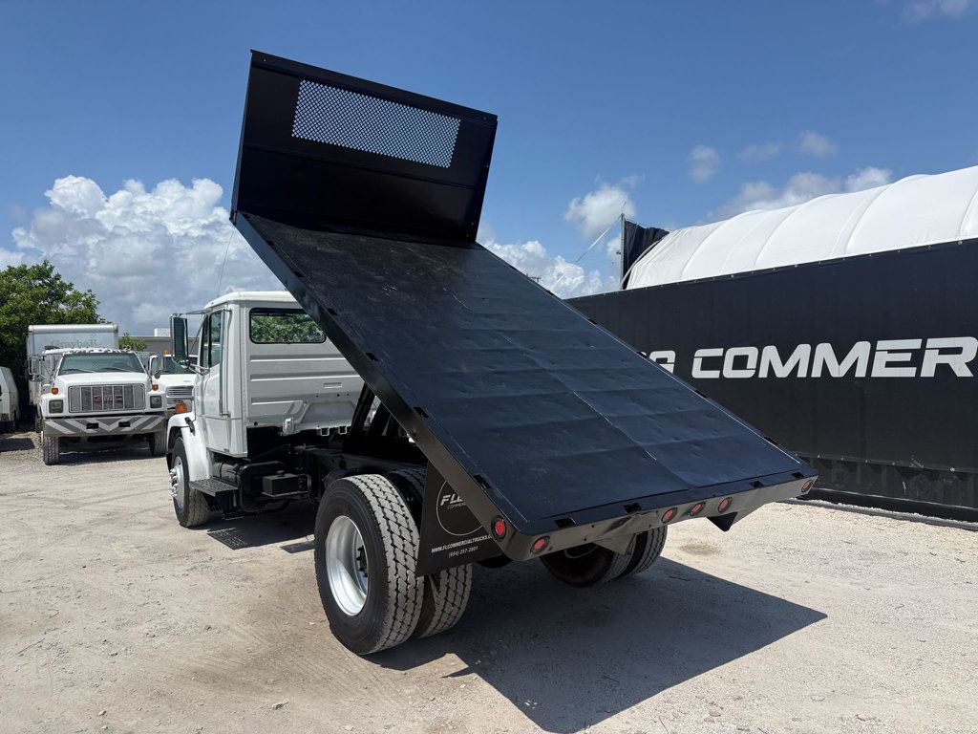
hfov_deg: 71.6
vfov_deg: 56.8
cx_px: 489
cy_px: 367
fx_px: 678
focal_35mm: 24
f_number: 1.78
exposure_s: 1/6711
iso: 80
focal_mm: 6.76
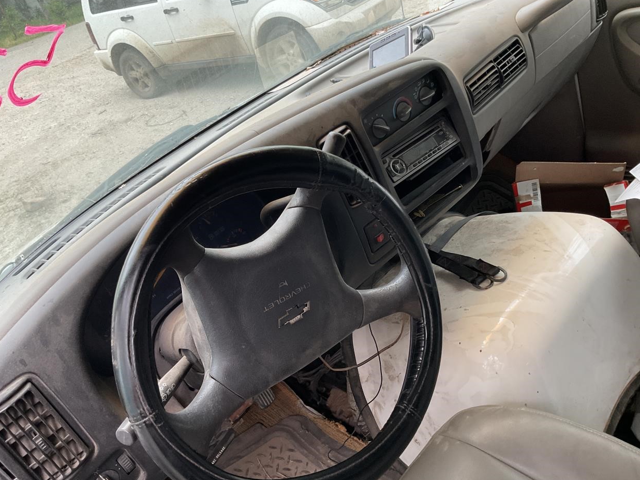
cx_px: 313
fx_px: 555
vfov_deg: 46.8
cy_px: 242
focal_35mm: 30
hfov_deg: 60.0
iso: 40
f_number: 1.8
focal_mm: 3
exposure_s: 1/60
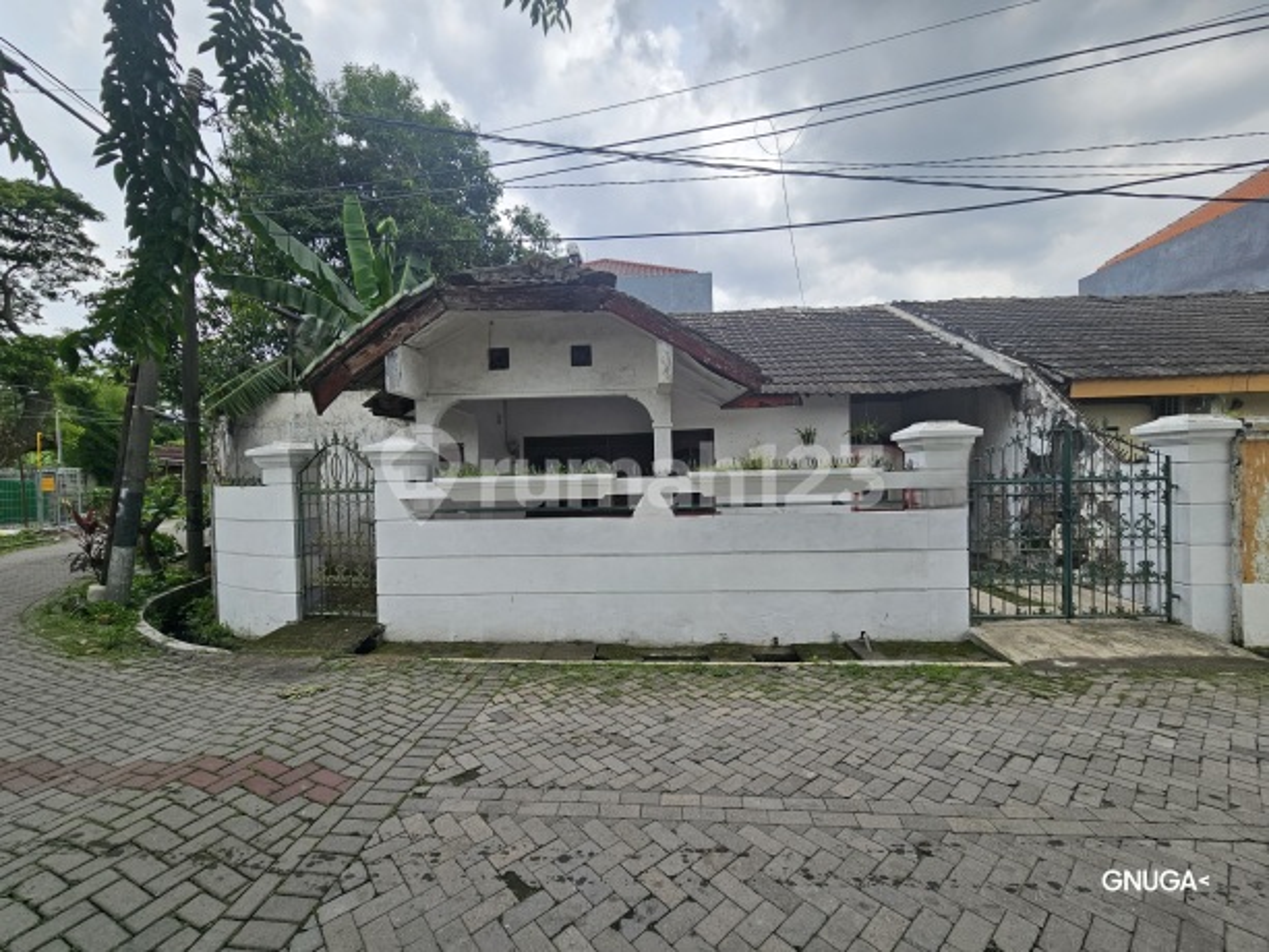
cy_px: 476
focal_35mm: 13
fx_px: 477
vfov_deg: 89.9
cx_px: 634
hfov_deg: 106.2
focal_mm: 2.2
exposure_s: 1/1250
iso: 50
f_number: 2.2
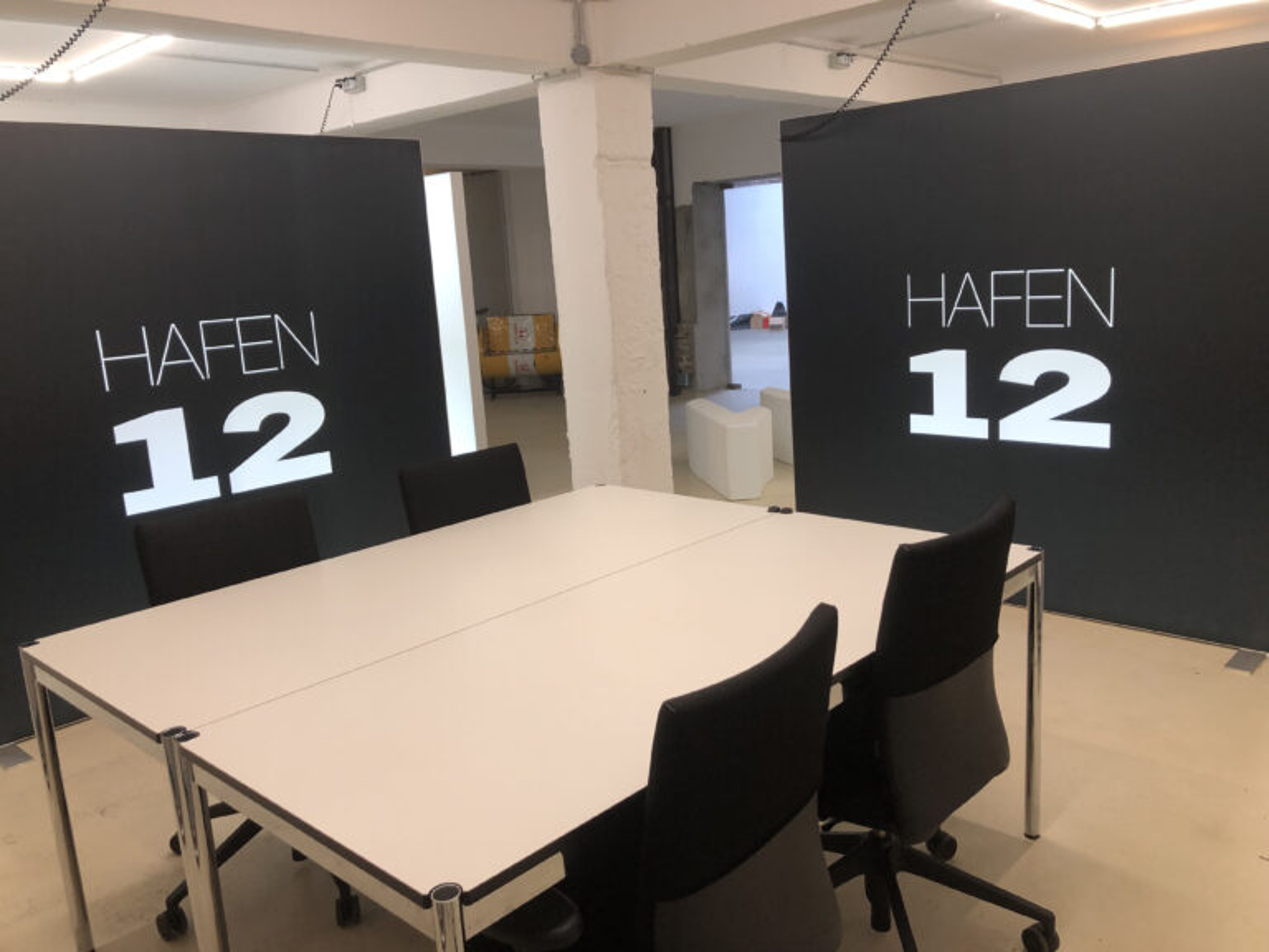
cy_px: 476
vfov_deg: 49.7
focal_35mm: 28
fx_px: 1026
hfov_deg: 63.4
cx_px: 634
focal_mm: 3.99
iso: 25
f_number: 1.8
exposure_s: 1/33
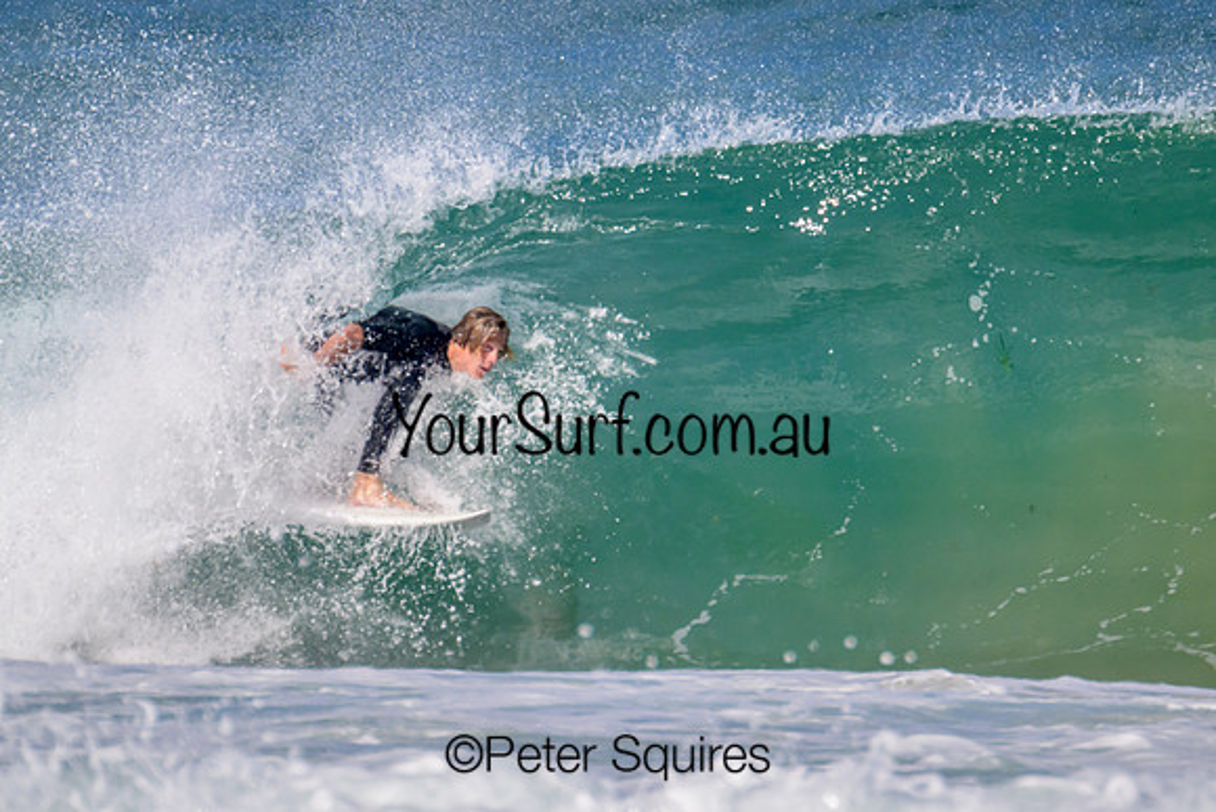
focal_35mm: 1090
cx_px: 595
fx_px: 36831
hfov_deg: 1.9
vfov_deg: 1.3
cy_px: 358
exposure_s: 1/2000
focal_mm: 800
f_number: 11
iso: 800
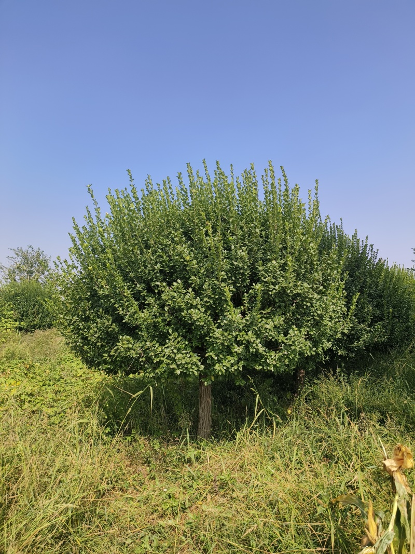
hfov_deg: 58.9
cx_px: 208
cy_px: 277
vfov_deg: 73.9
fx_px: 368
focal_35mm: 23
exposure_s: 1/1002
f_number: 1.75
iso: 100
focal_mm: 5.5
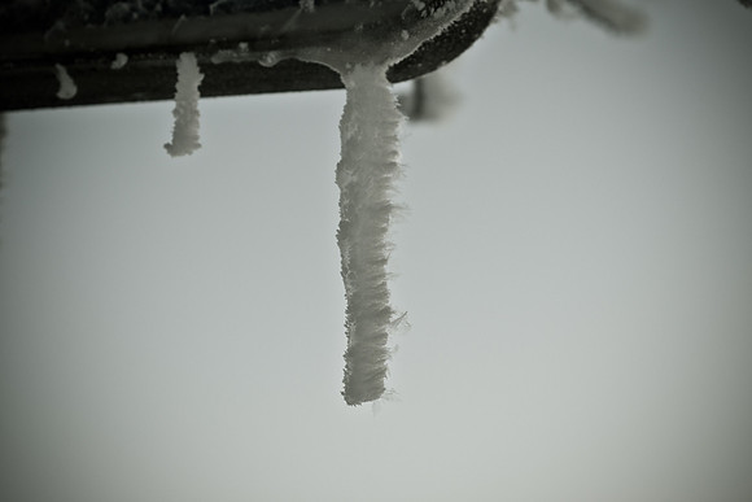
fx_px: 1724
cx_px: 376
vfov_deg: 16.6
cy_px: 251
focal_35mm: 82
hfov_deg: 24.6
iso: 200
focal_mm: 55
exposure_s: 1/200
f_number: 4
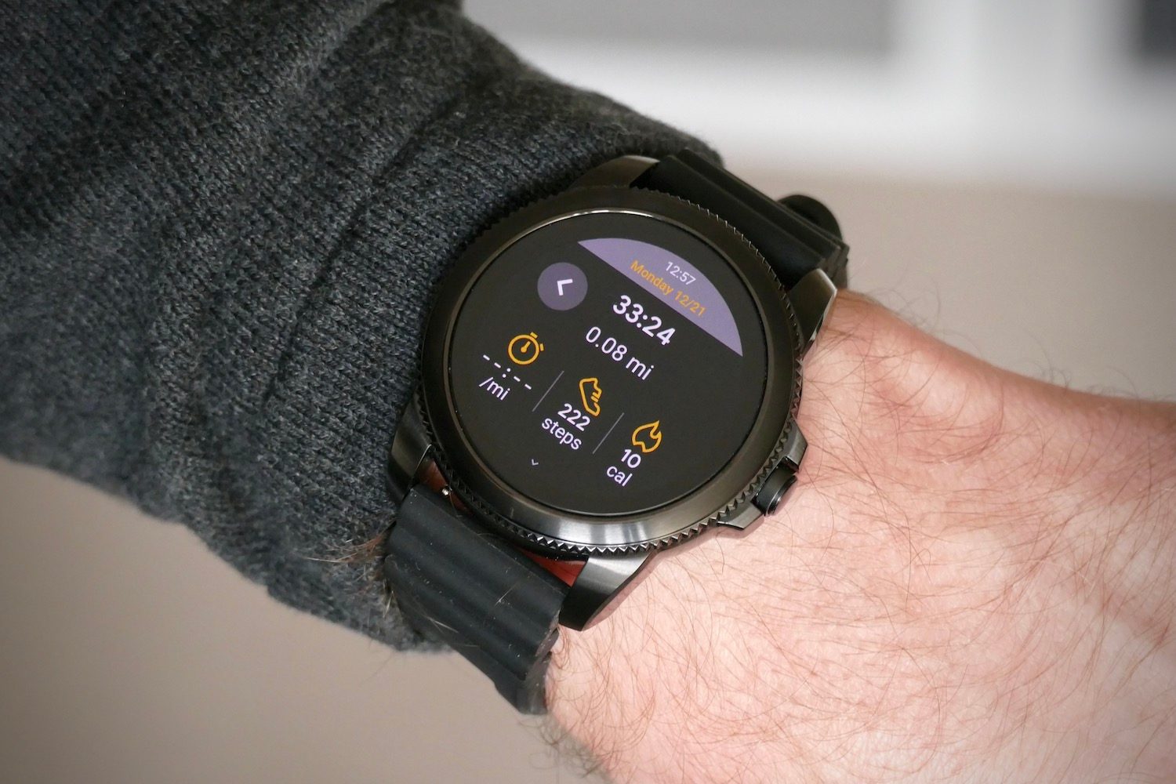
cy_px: 392
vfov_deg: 7.2
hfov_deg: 10.8
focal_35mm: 191
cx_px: 588
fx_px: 6239
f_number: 5
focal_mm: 69.6
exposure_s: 1/25
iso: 1600
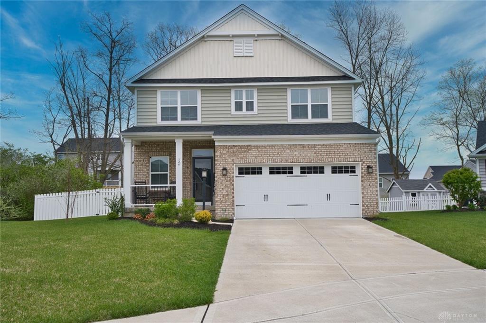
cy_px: 162
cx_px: 243
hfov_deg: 55.8
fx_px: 459
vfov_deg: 38.8
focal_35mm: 34
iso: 100
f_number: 10
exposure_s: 1/80
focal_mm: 34
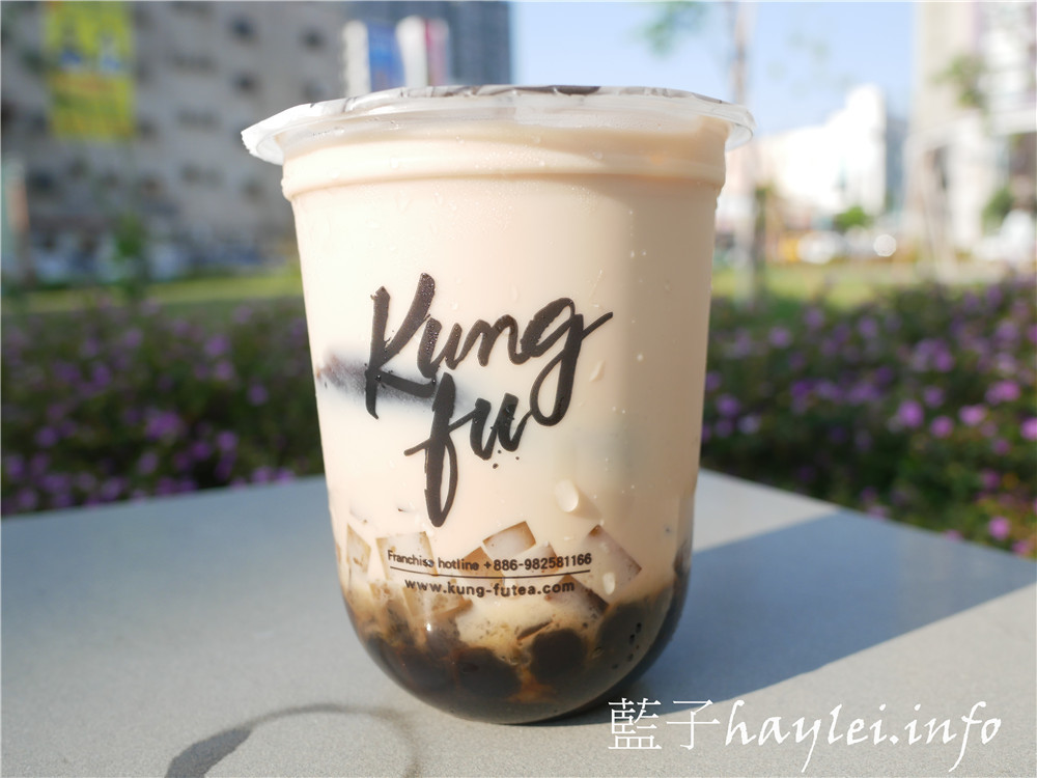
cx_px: 518
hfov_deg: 60.0
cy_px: 389
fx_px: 899
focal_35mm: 30
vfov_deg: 46.8
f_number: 4
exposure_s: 1/640
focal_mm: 15
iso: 200
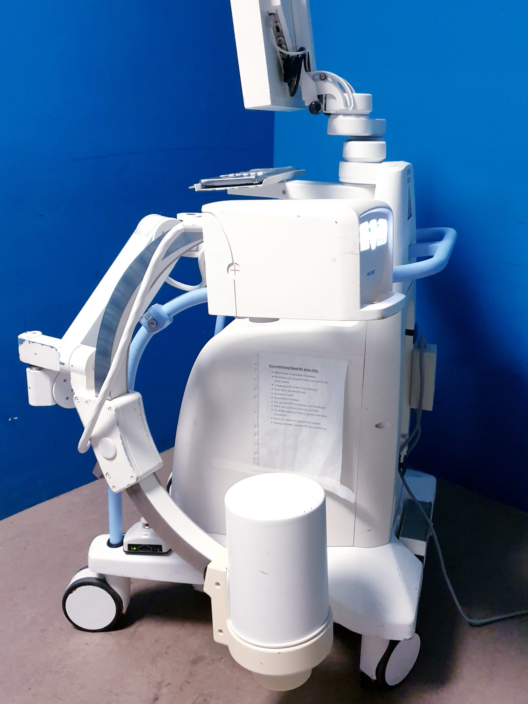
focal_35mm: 32
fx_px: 651
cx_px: 279
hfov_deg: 44.1
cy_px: 303
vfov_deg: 56.6
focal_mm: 4.3
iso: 250
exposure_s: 1/35
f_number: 1.5
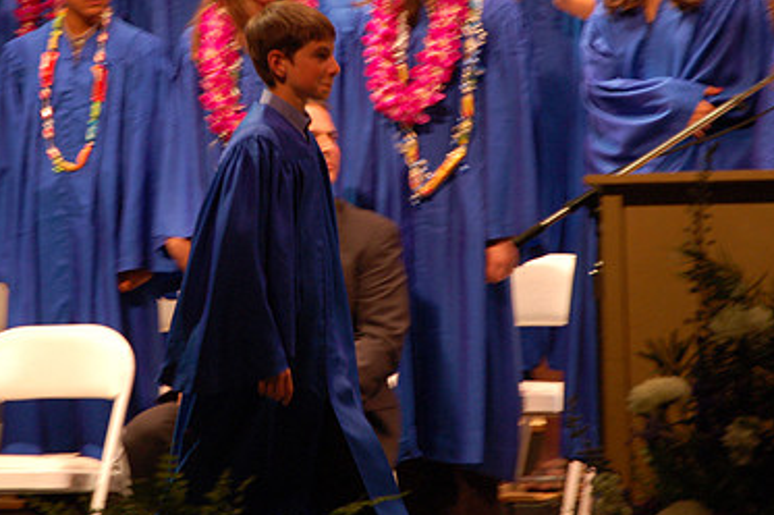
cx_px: 288
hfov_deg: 4.4
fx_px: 10010
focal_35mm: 466
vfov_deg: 2.9
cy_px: 195
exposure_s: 1/60
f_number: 5.6
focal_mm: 200
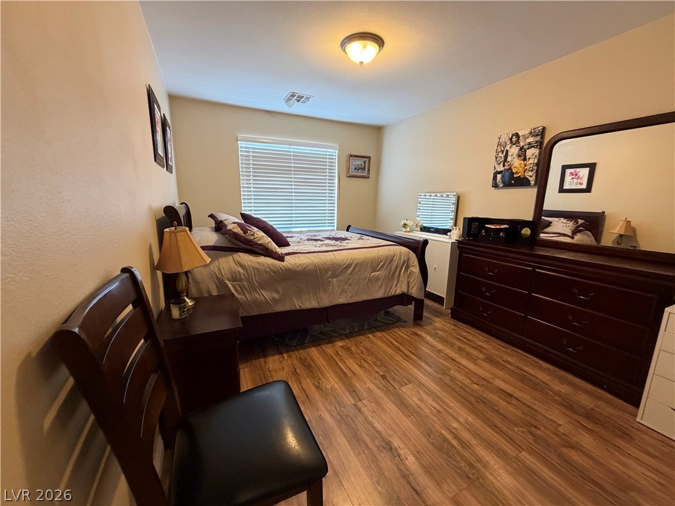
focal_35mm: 14
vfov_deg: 85.7
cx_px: 338
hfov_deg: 102.1
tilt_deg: -11.1
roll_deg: -0.8
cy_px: 253
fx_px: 273
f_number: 2.2
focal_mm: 2.22
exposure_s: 1/60
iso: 400
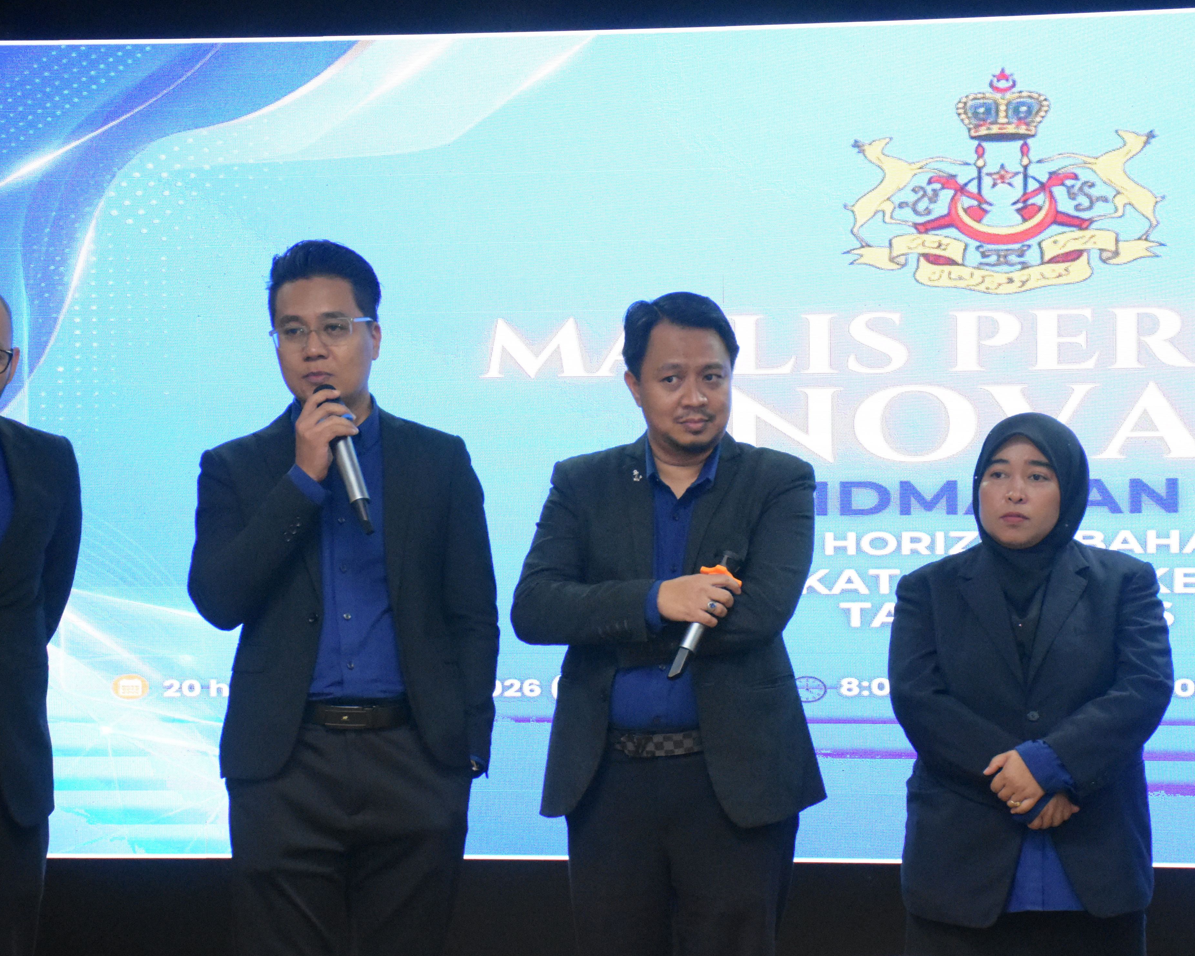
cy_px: 595
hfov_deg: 13.6
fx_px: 5022
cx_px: 660
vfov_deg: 10.9
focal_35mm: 142
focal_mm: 62
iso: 5000
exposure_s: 1/160
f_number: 6.3
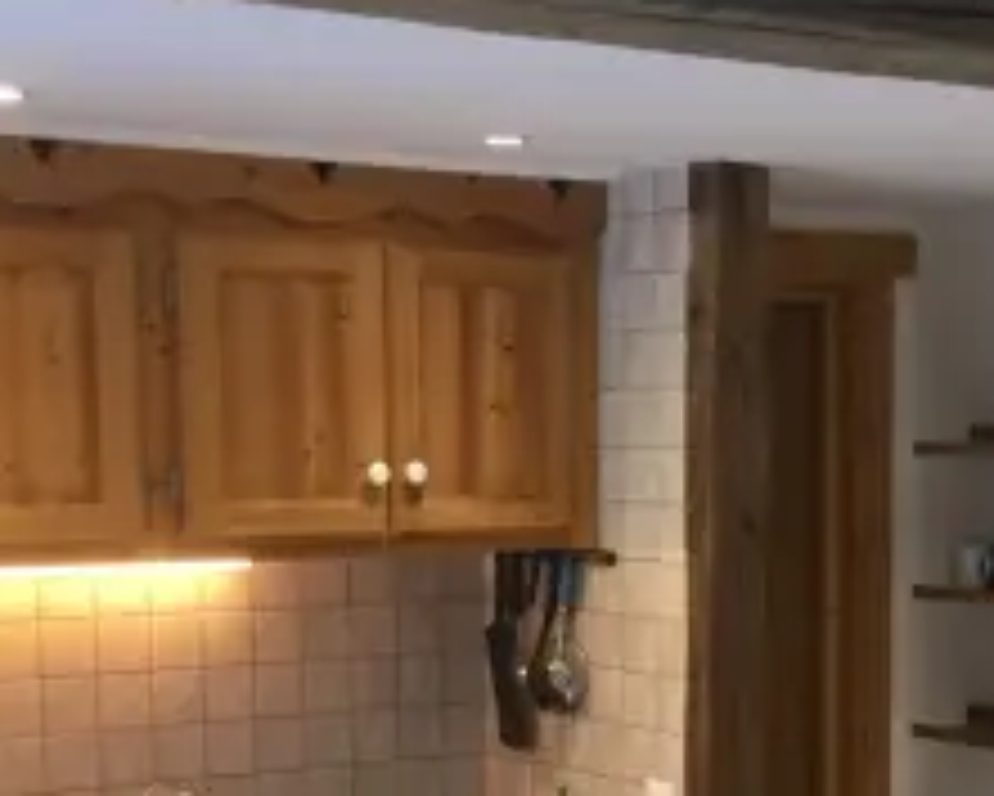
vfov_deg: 18.4
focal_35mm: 82
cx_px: 697
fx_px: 2413
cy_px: 715
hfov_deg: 23.1
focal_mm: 3.3
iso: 160
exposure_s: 1/33
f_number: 2.4
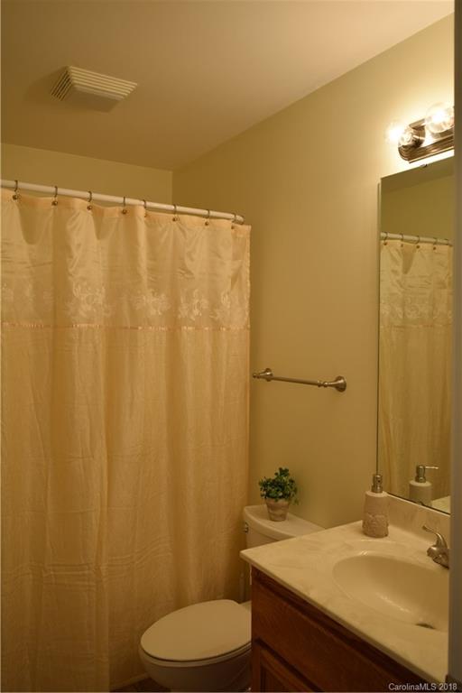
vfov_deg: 67.4
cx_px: 231
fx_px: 520
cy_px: 346
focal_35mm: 27
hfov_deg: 47.9
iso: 400
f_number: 4.5
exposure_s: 1/80
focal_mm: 18
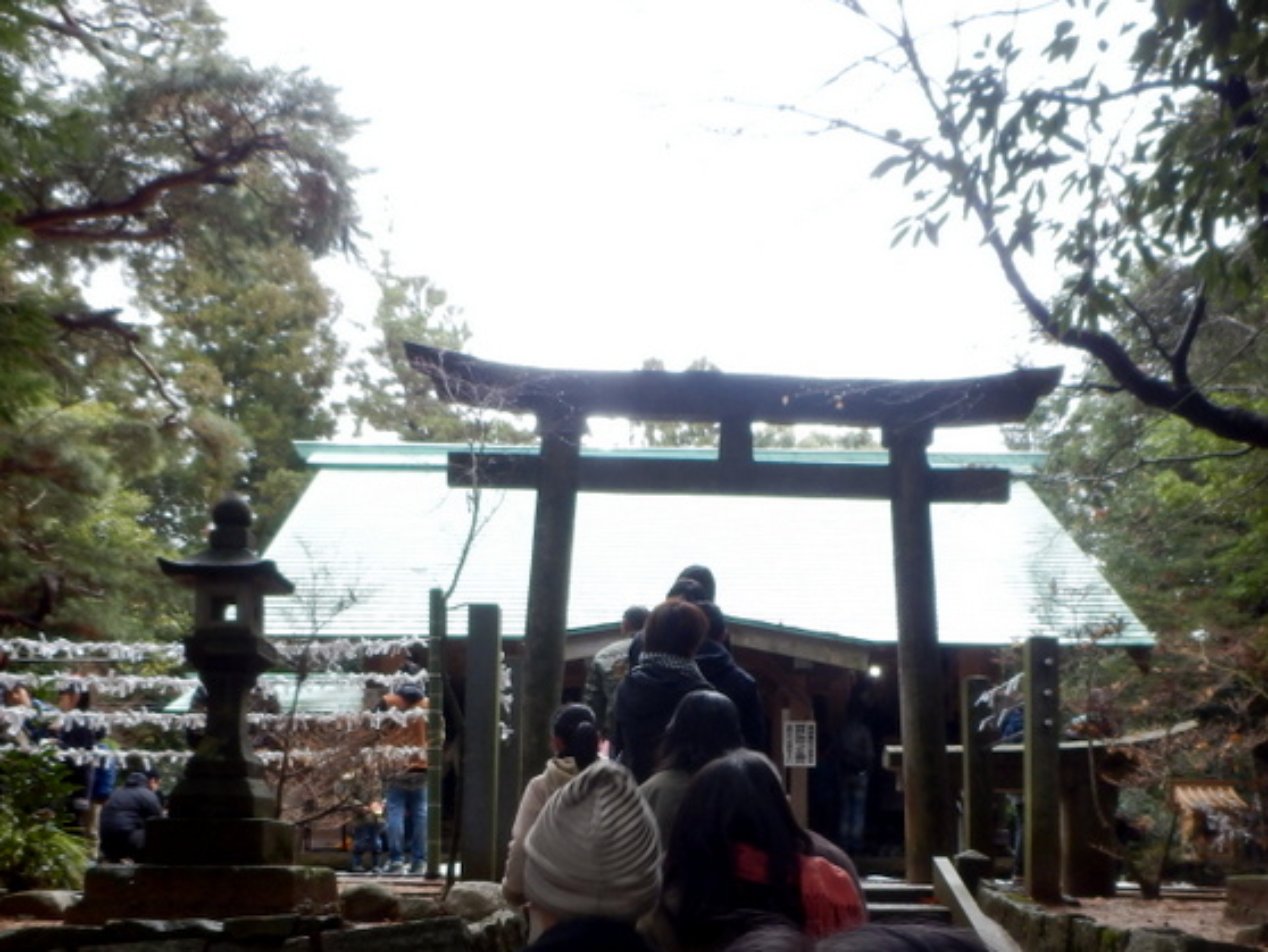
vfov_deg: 33.1
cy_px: 684
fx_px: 1576
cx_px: 682
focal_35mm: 43
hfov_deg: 43.8
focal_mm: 4.2
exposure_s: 1/40
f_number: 3
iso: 80
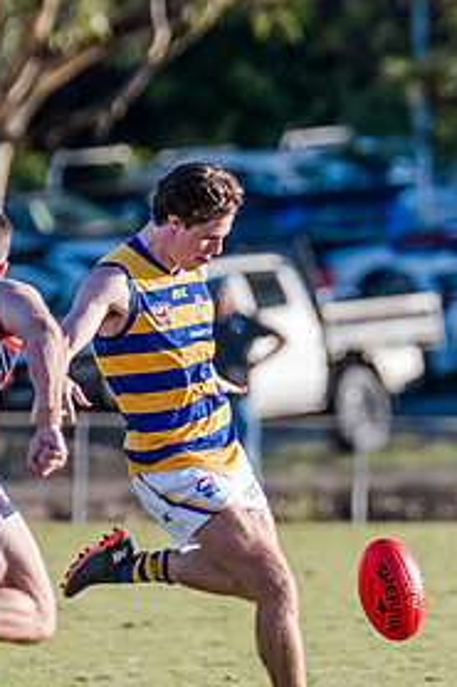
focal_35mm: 947
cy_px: 435
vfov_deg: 2.2
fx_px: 18054
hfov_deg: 1.5
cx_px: 319
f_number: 5.6
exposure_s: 1/2000
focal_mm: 330
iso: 1000
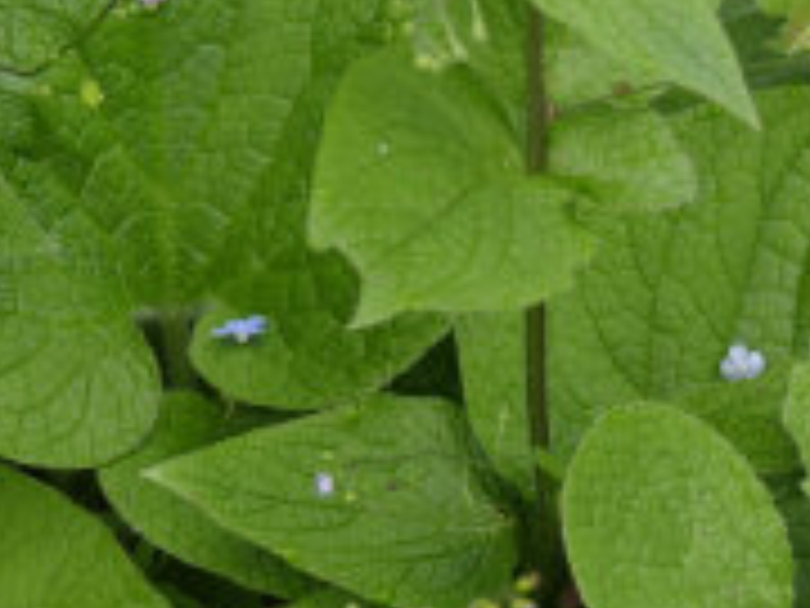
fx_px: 6365
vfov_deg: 5.5
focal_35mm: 272
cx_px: -135
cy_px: 516
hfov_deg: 7.2
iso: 200
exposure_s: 1/160
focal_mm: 40
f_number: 4.7
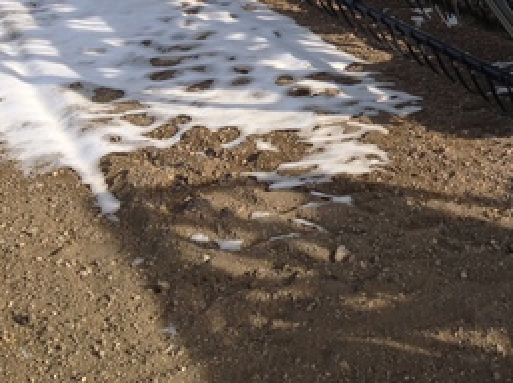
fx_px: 1095
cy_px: 14
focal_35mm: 74
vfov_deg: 19.4
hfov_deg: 25.3
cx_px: 495
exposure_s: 1/1120
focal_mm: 4.28
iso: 50
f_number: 2.4
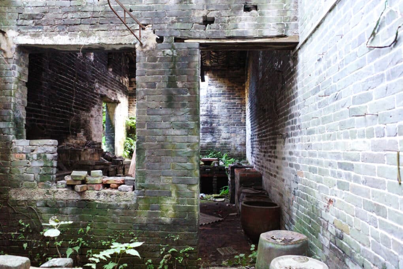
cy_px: 134
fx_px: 313
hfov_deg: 65.5
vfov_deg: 46.4
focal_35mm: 28
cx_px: 202
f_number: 2.8
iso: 4000
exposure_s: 1/60
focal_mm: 18.3
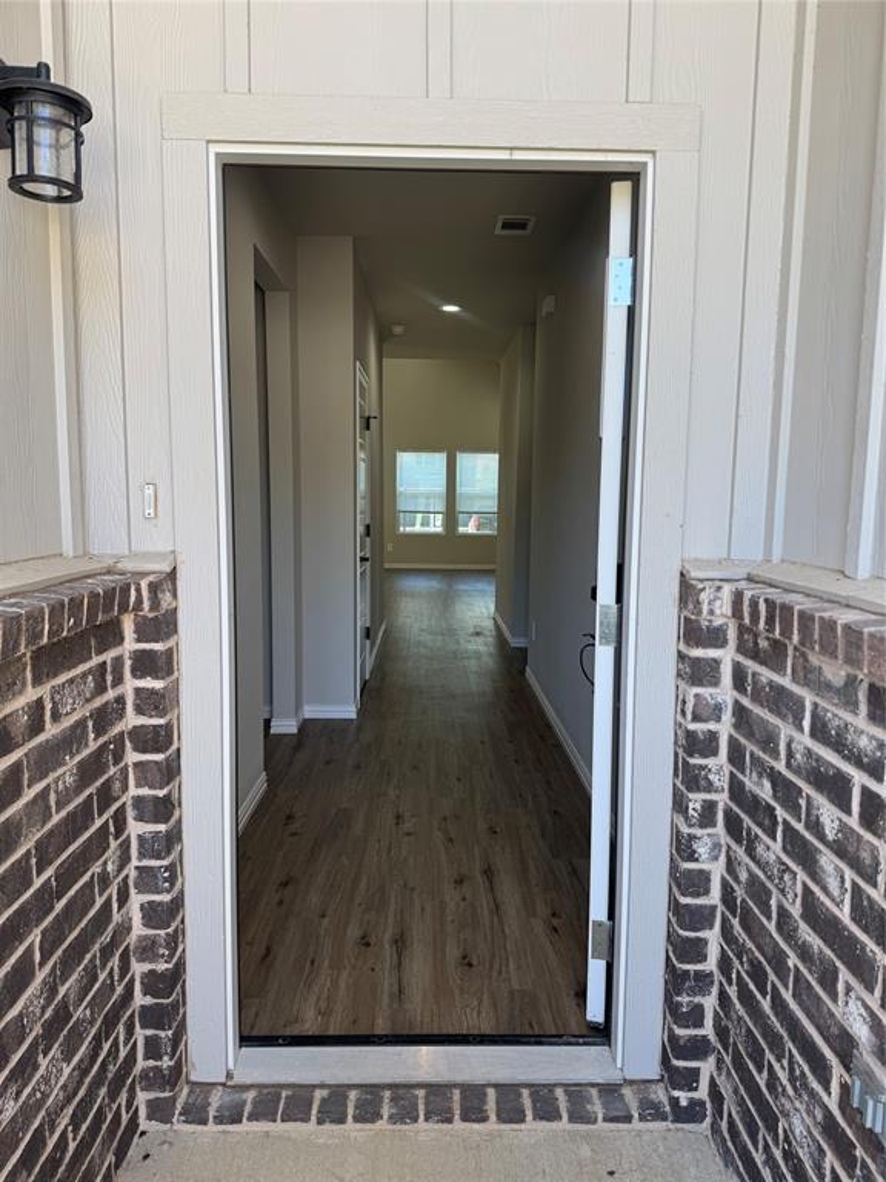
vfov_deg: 71.6
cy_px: 591
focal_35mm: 24
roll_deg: -0.7
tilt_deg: -6.0
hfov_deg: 56.8
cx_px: 443
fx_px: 819
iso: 64
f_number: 1.78
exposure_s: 1/230
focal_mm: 6.76
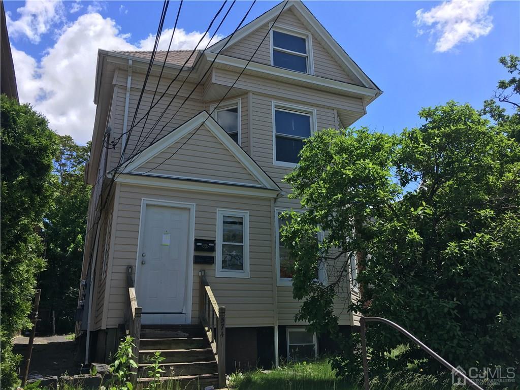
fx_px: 436
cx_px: 260
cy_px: 195
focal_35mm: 29
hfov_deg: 61.7
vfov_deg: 48.2
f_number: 2.2
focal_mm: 4.15
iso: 25
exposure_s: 1/1183
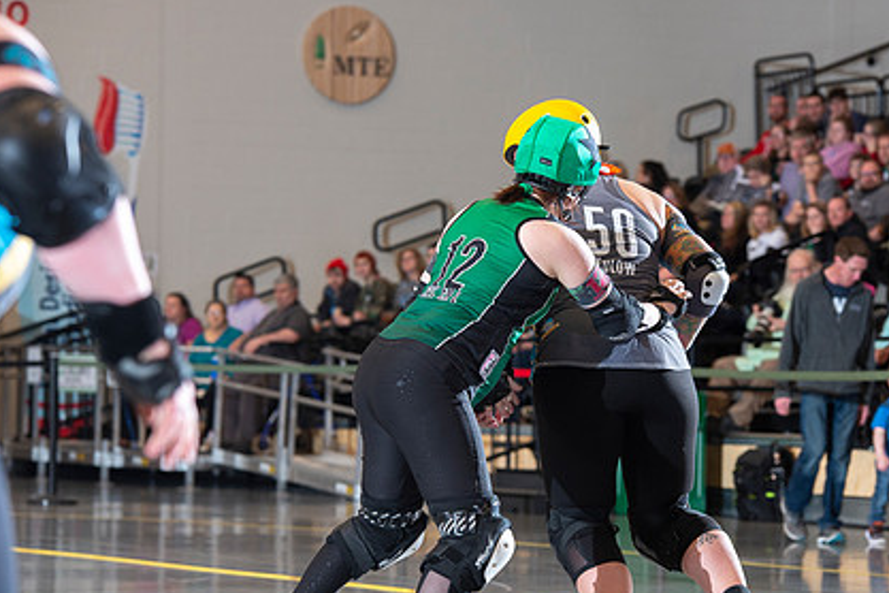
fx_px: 4469
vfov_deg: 7.6
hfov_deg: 11.4
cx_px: 571
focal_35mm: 181
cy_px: 389
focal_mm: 130
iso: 640
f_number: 5.6
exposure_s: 1/160
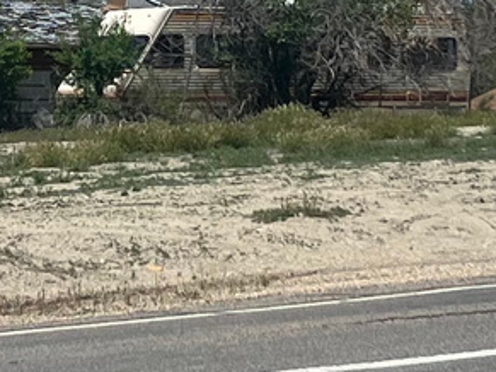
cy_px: -171
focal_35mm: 183
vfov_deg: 8.0
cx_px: 182
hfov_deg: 10.8
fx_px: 2621
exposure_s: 1/8000
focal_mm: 5.7
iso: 50
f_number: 1.5
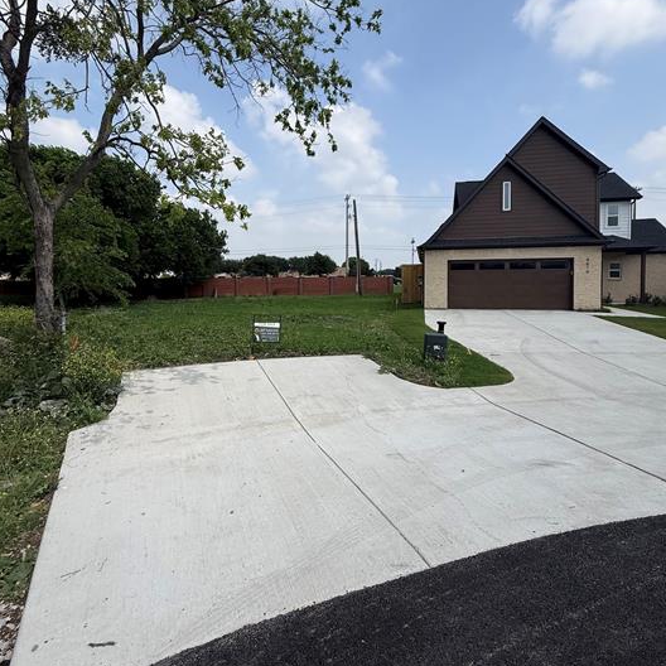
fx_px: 392
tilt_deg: -0.3
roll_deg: -0.8
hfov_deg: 80.7
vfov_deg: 80.4
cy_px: 295
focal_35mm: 18
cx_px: 323
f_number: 2.2
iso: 50
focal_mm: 2.22
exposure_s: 1/3891
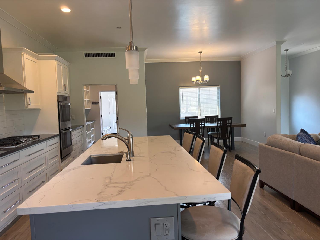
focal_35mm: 26
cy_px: 120
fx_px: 240
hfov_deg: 67.3
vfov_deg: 53.1
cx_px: 160
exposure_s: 1/120
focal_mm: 5.96
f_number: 1.6
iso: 125
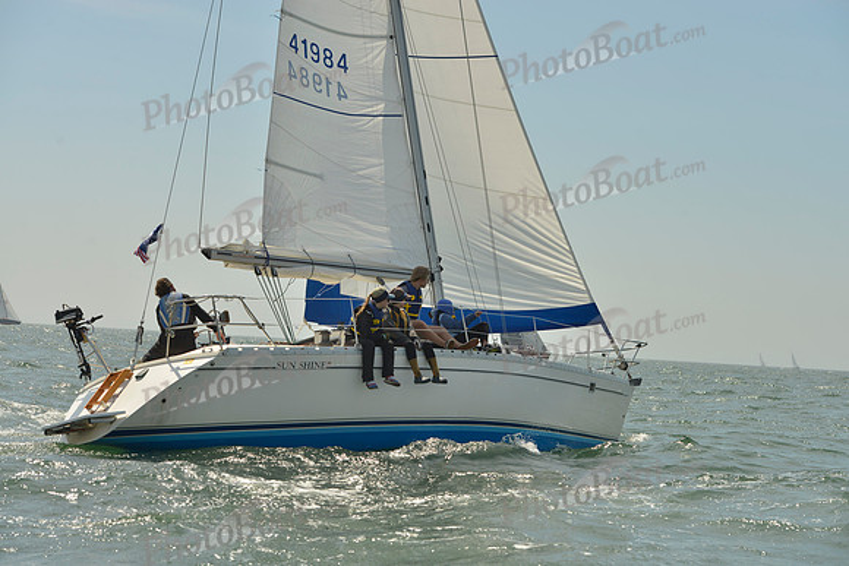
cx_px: 424
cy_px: 283
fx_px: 1651
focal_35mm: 70
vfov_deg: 19.5
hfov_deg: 28.8
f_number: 7.1
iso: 200
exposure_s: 1/1250
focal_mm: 70
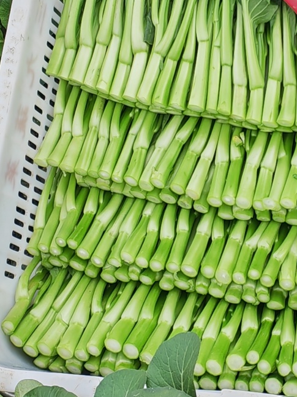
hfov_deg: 11.7
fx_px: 1453
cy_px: 126
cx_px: 196
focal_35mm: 127
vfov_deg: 15.5
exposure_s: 1/1500
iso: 50
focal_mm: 5.53
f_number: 1.8
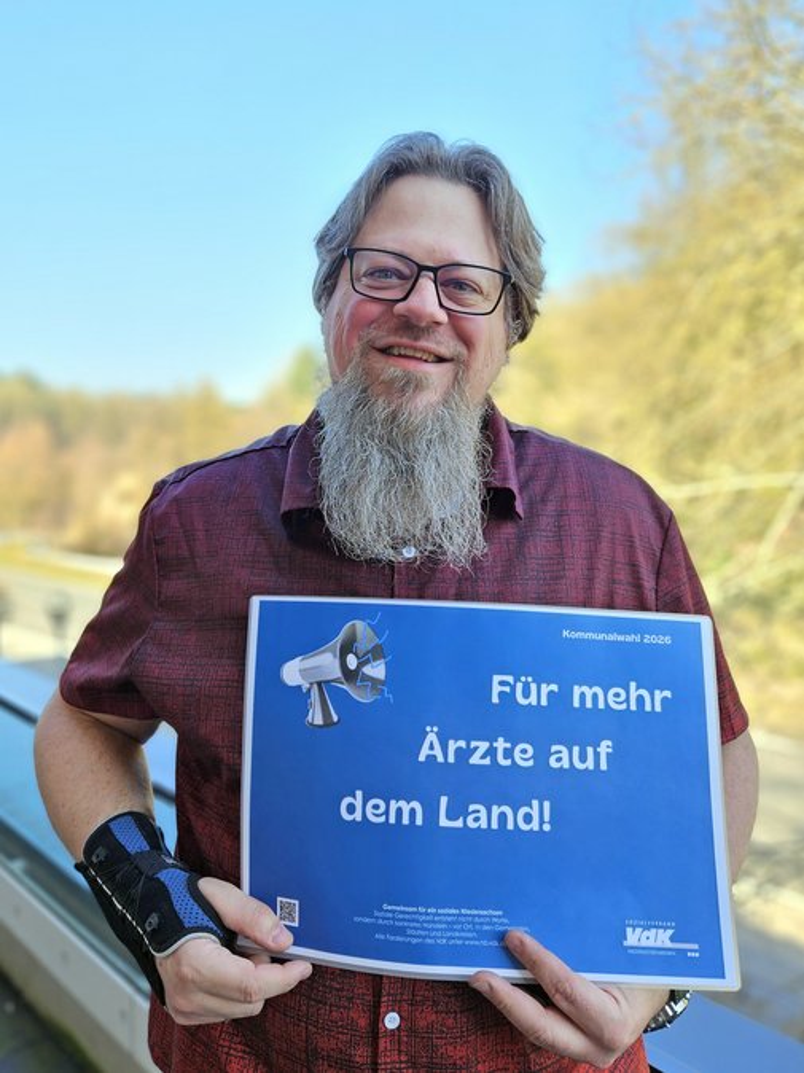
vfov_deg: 73.9
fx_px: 713
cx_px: 402
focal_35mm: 23
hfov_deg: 58.8
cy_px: 536
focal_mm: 5.4
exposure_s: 1/158
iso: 25
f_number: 1.8
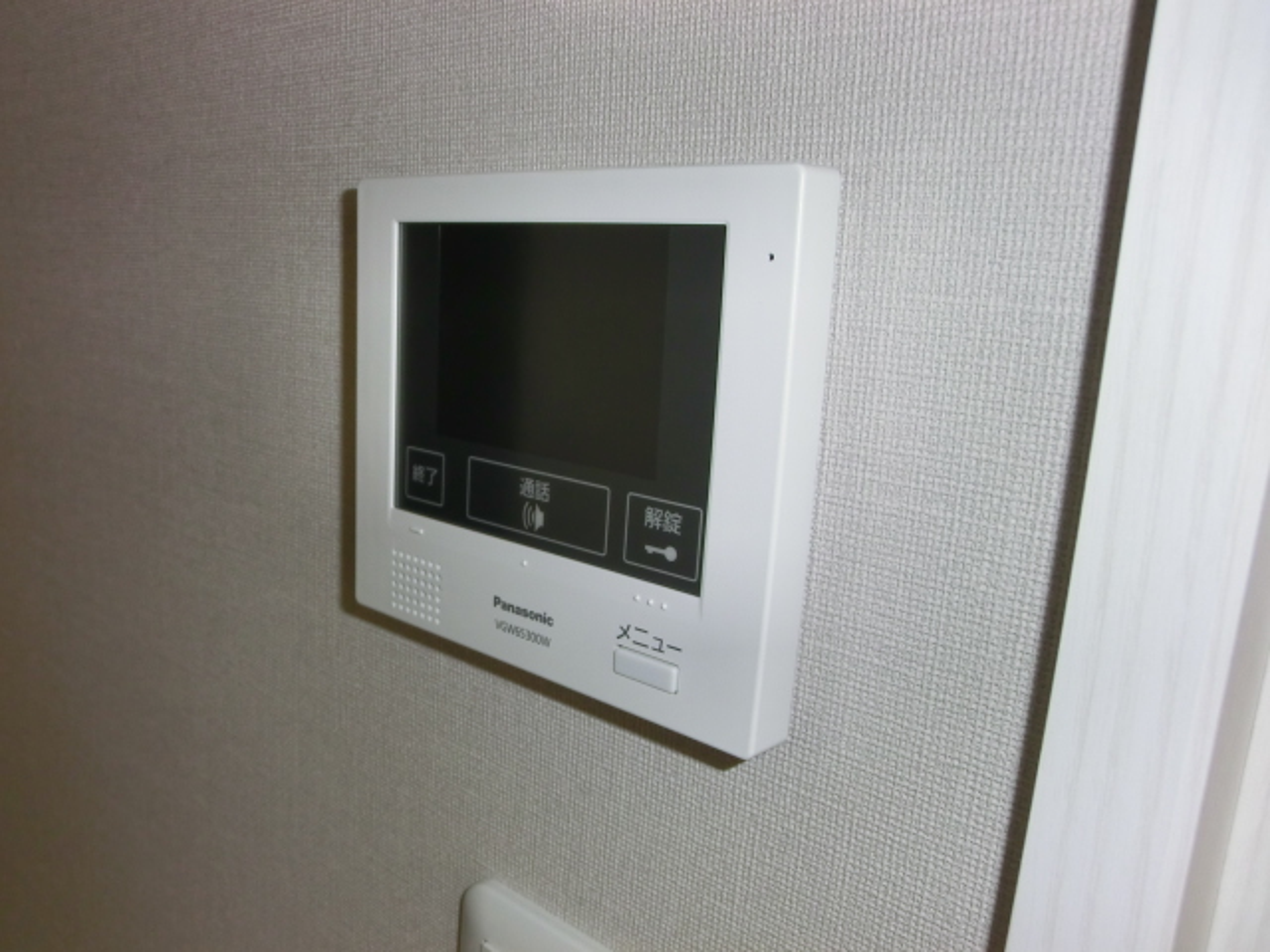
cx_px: 635
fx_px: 1211
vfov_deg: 42.9
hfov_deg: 55.4
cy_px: 476
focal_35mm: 33
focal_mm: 5.86
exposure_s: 1/60
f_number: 3.7
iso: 100
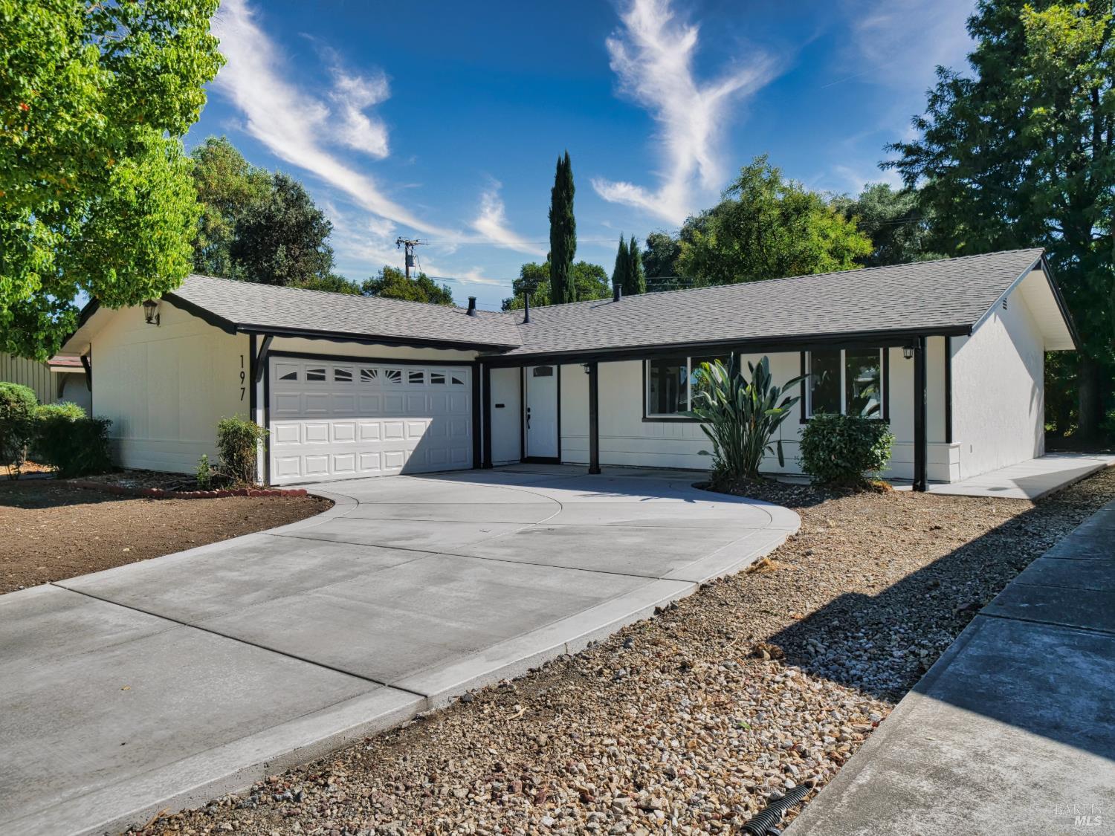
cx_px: 558
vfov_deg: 56.8
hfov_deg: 71.6
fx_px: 773
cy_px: 418
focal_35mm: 24
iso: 160
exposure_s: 1/640
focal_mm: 12
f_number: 7.1
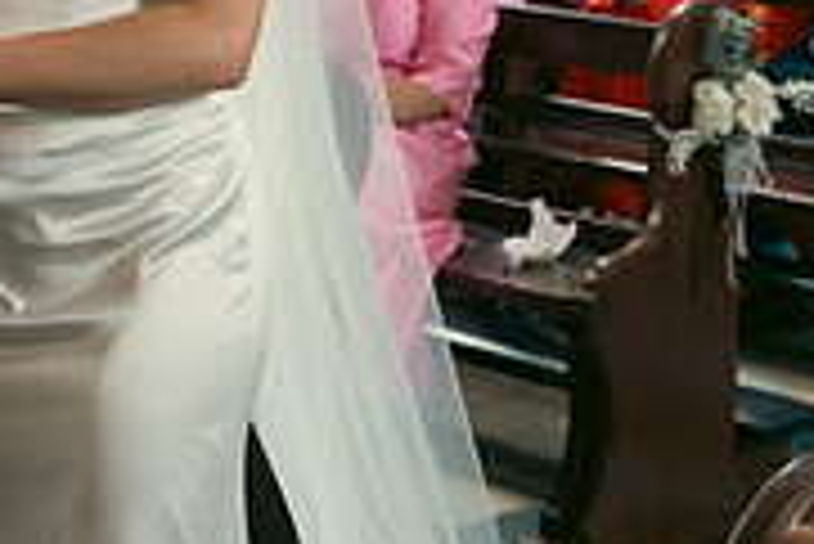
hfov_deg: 17.7
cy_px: -74
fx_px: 2467
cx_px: -207
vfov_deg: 12.4
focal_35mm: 109
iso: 1250
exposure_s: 1/200
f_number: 3.5
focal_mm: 34
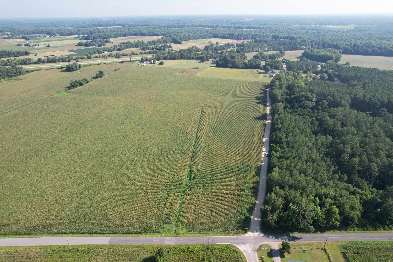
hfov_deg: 78.6
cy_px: 131
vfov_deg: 57.2
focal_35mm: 22
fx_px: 240
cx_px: 196
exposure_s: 1/1250
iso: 200
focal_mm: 8.38
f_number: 2.8
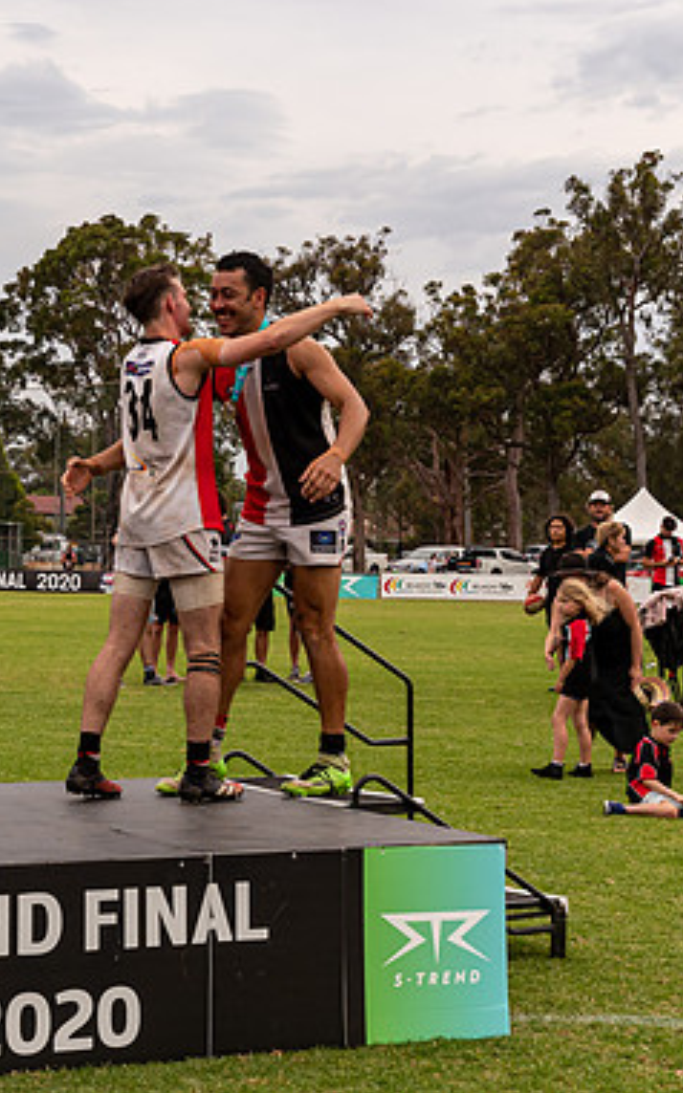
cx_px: 76
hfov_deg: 15.7
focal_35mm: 82
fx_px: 2443
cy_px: 524
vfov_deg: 25.2
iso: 400
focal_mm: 34
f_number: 6.3
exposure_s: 1/400
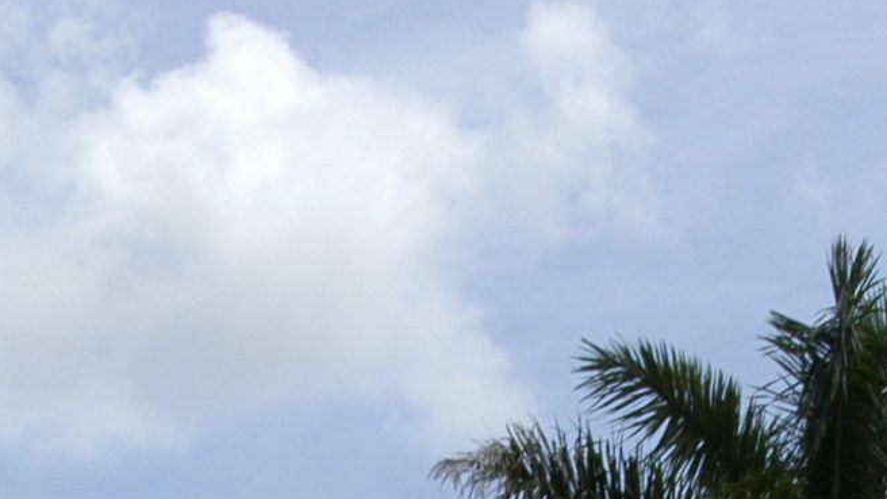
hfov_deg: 14.6
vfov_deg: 7.8
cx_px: 452
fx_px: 3457
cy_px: 1048
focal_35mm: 147
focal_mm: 24
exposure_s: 1/400
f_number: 11
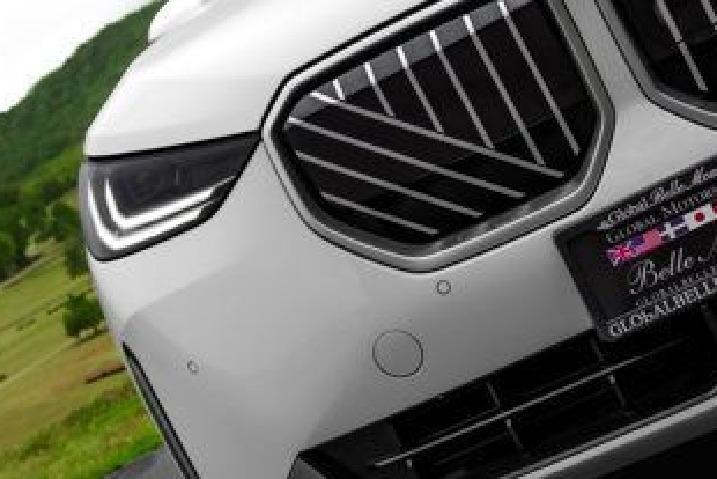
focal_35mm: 95
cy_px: 309
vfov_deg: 14.4
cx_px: 208
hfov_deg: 21.3
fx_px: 1893
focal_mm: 46
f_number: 8
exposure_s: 1/640
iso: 640
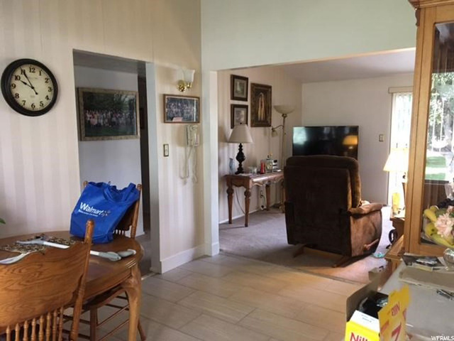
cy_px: 170
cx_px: 227
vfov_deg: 48.2
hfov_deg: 61.7
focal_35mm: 29
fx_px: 380
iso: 125
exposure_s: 1/30
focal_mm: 4.15
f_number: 2.2
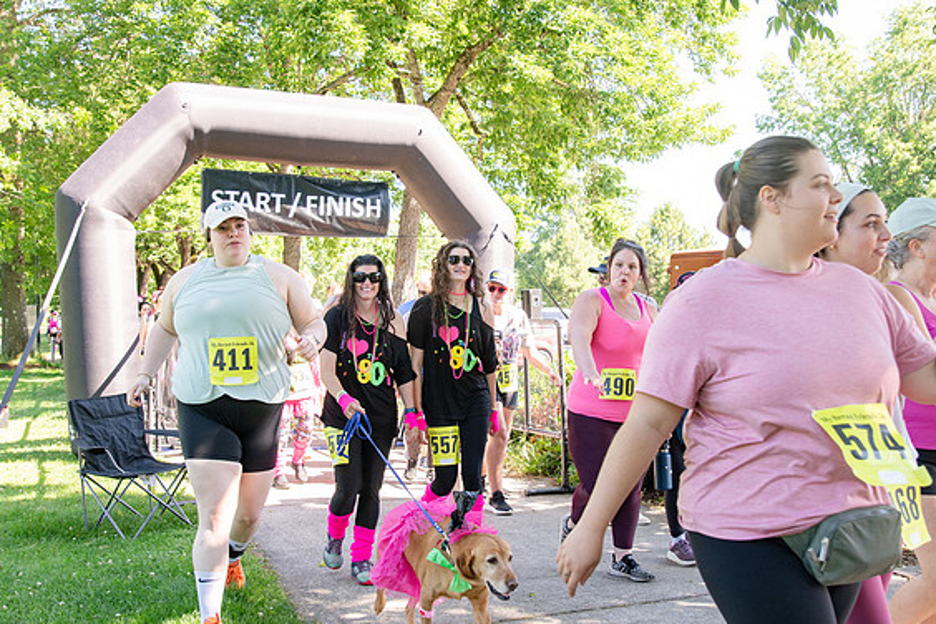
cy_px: 319
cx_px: 458
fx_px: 962
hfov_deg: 51.9
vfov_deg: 35.9
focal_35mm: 37
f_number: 3.5
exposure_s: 1/400
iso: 500
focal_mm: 24
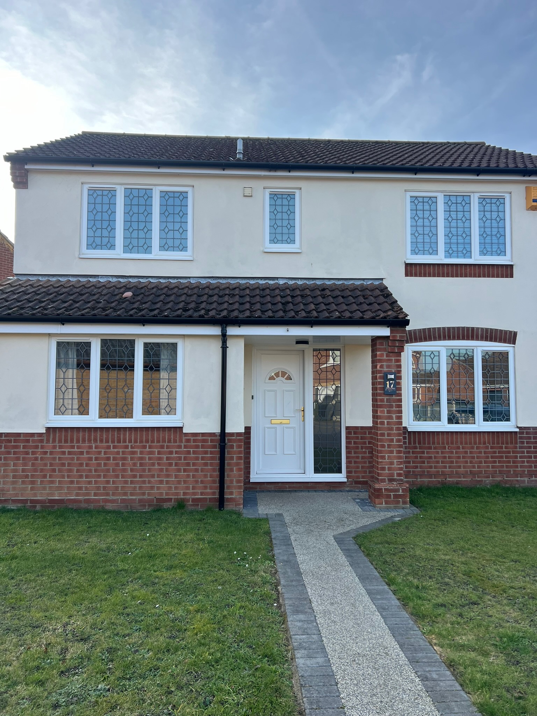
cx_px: 268
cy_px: 358
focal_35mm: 26
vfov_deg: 67.3
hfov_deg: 53.1
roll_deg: -0.7
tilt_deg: +5.2
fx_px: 538
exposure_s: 1/1295
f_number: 1.5
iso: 50
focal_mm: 5.7
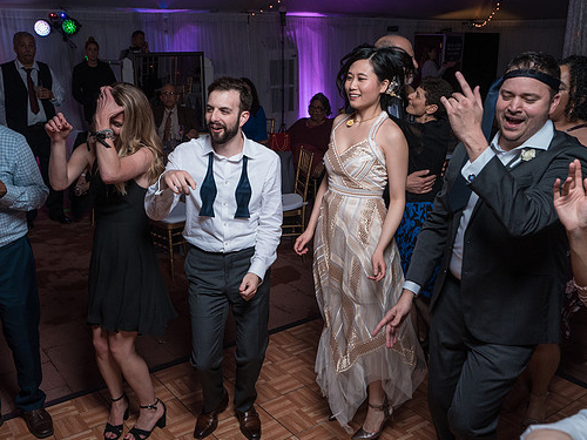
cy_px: 235
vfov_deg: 39.6
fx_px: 610
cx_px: 287
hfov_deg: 51.4
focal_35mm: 36
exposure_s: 1/200
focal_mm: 30
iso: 2000
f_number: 5.6
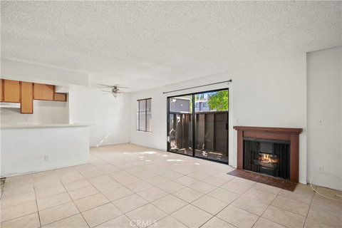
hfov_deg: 96.7
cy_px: 114
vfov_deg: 73.7
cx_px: 171
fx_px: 152
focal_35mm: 16
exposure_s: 1/1.67
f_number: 8
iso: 200
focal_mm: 16
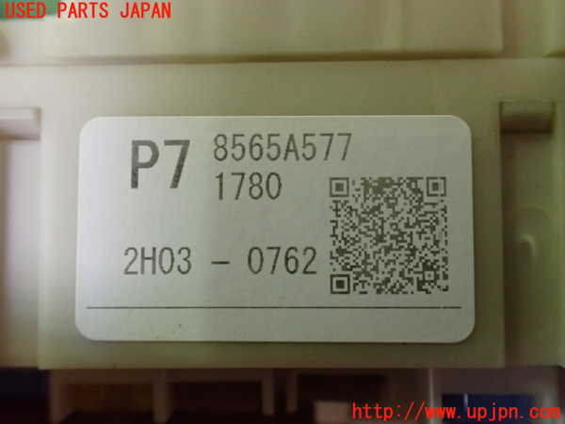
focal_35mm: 30
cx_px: 282
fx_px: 490
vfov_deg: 46.8
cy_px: 212
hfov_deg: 60.0
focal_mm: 5.4
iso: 800
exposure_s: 1/80
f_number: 2.3
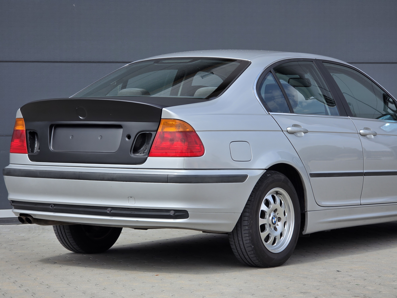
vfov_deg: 12.9
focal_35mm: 115
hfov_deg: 17.1
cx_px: 198
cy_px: 149
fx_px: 1319
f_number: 3.4
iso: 64
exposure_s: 1/955
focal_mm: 18.6
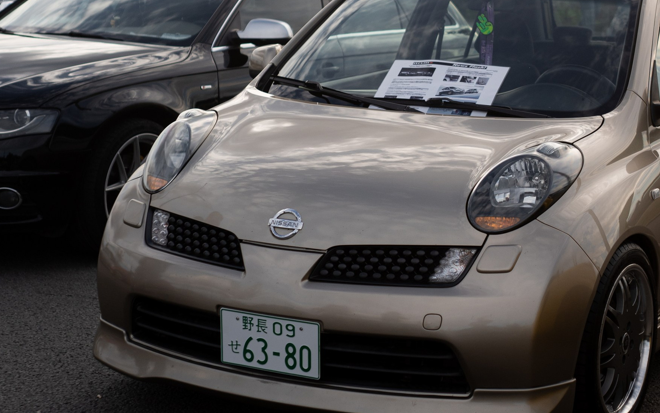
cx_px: 483
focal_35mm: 83
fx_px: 1493
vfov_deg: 15.7
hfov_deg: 24.7
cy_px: 127
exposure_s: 1/2500
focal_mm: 35
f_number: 2.2
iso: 100
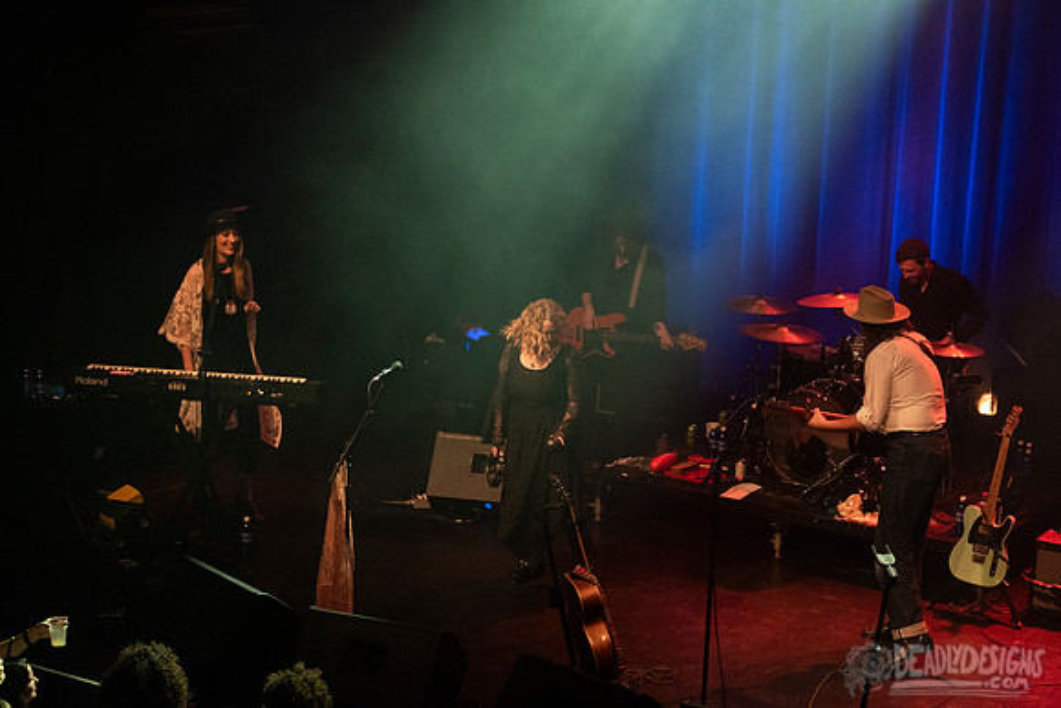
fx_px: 2489
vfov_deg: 16.2
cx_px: 555
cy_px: 281
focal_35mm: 84
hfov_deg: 24.1
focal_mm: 70
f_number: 3.2
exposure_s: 1/160
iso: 2500
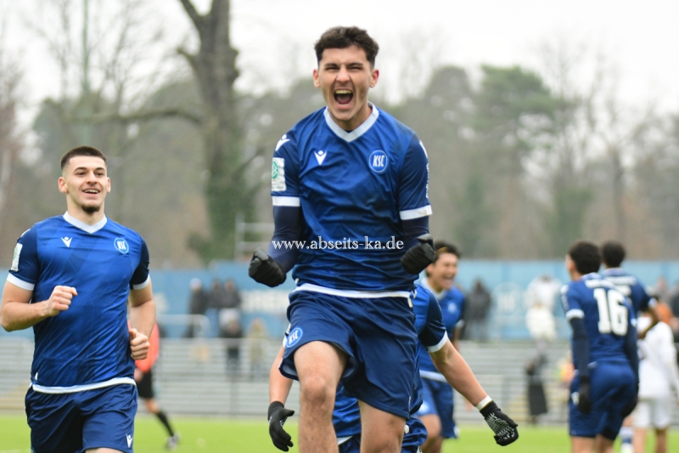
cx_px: 340
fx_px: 3394
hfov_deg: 11.4
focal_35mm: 180
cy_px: 226
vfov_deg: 7.6
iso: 2500
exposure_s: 1/2000
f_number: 2.8
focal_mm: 120
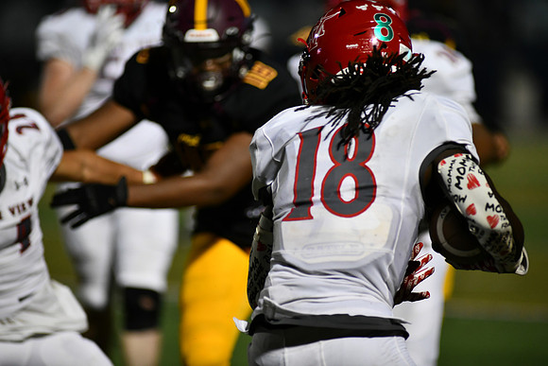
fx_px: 4568
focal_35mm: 300
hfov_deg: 6.9
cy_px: 183
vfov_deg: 4.6
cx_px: 274
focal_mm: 300
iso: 1800
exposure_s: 1/1000
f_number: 2.8
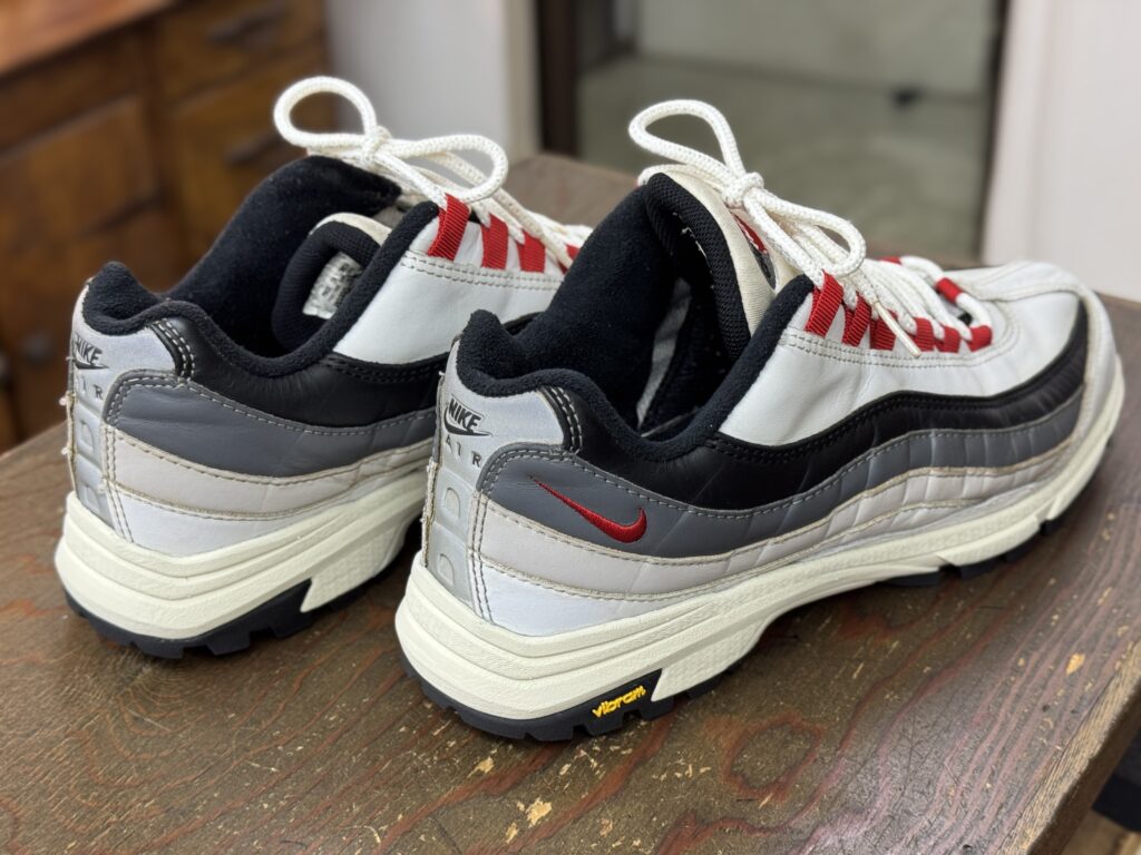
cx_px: 570
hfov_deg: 39.7
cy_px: 428
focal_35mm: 48
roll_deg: +2.6
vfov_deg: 30.3
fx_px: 1582
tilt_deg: -33.3
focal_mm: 6.76
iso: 100
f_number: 1.78
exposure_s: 1/60
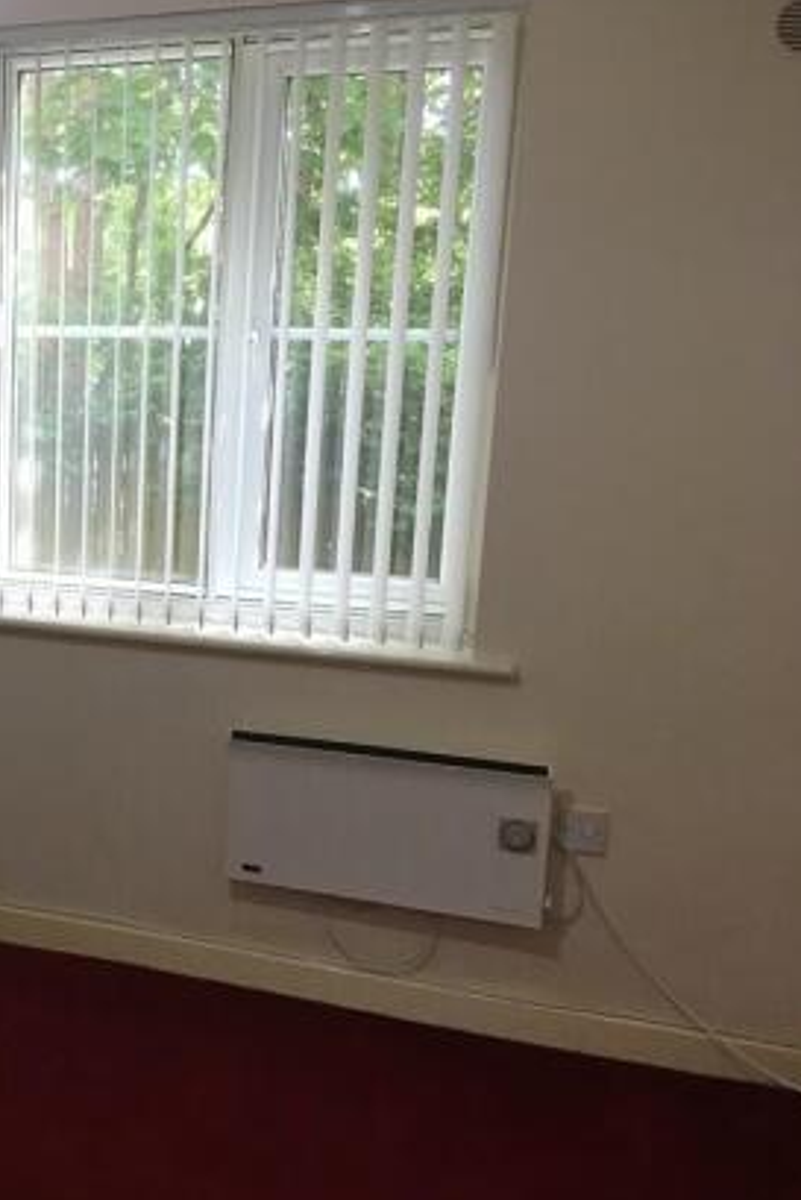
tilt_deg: -12.0
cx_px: -43
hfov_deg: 28.8
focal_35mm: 43
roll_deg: -1.3
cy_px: 609
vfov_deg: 45.4
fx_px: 1434
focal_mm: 4.15
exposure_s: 1/33
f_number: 2.2
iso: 50
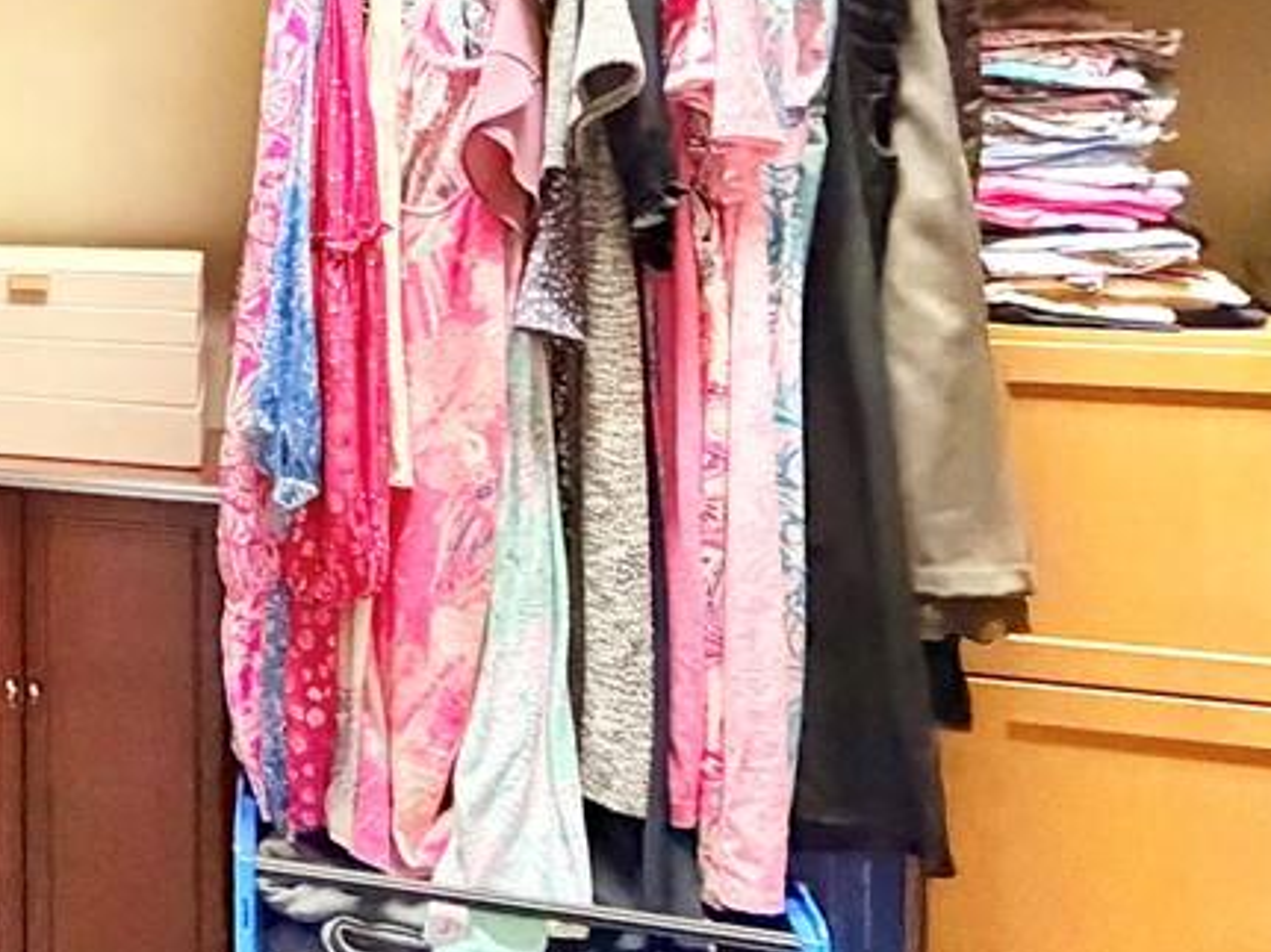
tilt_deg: -1.7
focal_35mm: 52
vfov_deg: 27.1
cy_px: 100
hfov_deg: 27.1
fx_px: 1909
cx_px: -590
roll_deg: +0.8
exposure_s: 1/60
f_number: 2.2
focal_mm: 2.22
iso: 1000
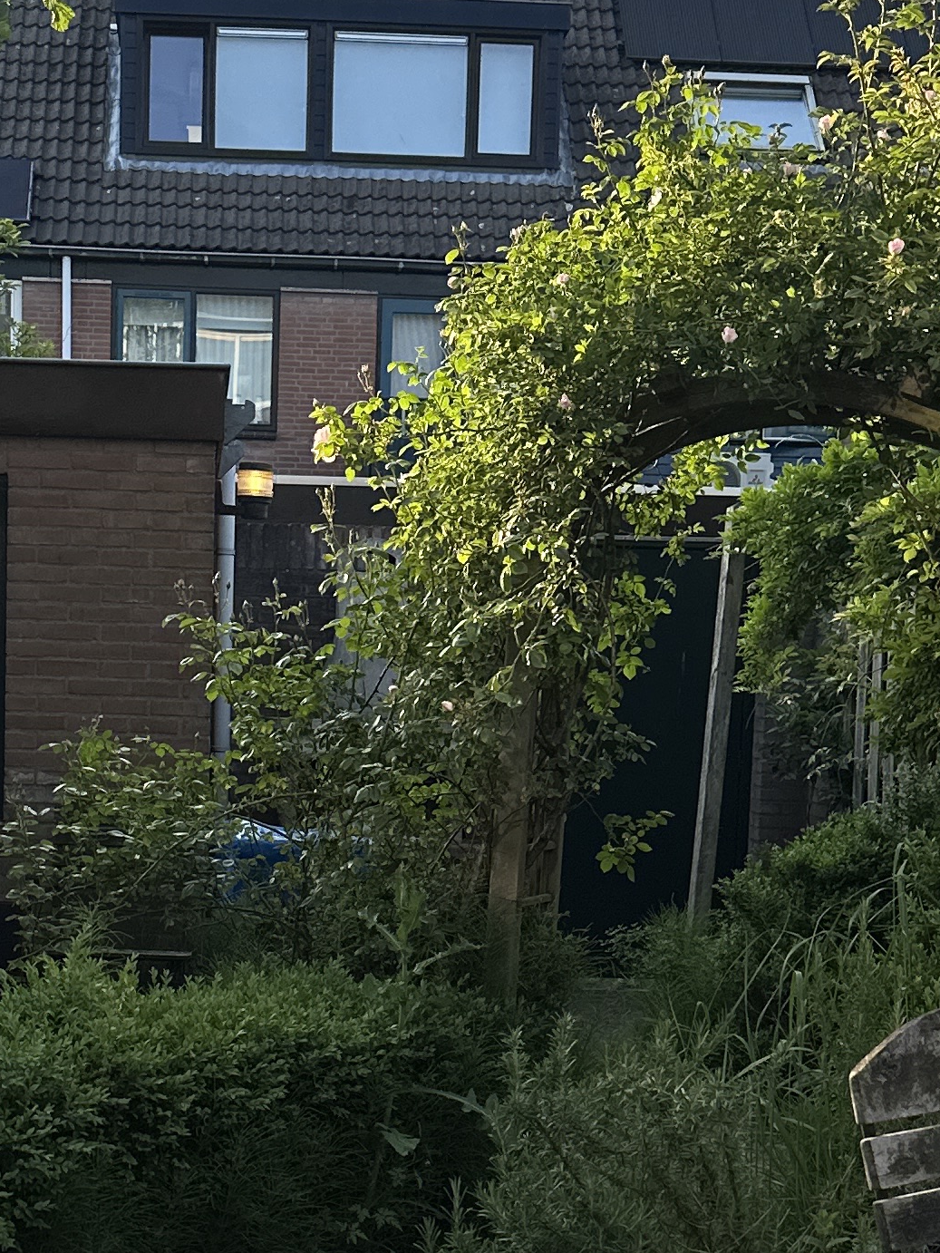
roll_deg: -2.4
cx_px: 335
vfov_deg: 27.4
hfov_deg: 21.0
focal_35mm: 70
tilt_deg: -5.3
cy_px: 925
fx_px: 2534
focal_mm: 6.86
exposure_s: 1/3058
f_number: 1.78
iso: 80
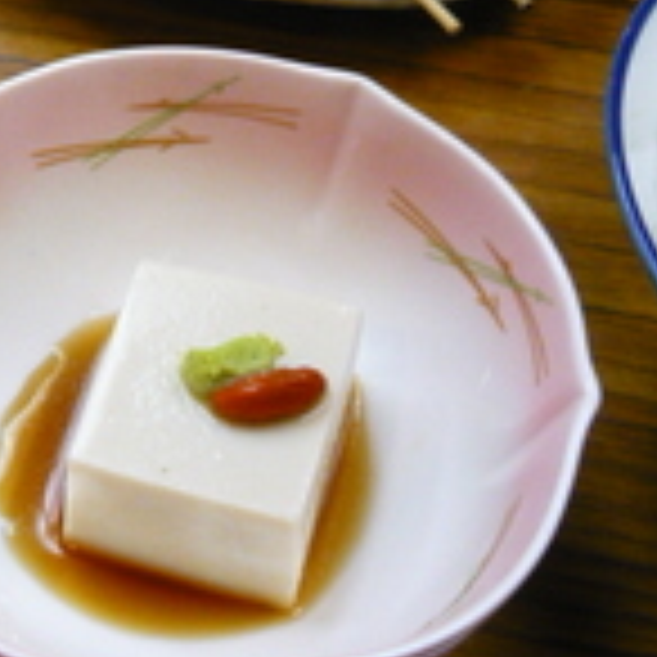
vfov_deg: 20.4
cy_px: 128
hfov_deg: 19.7
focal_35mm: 84
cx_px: -81
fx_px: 1804
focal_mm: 5.5
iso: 400
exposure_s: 1/25
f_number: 2.8
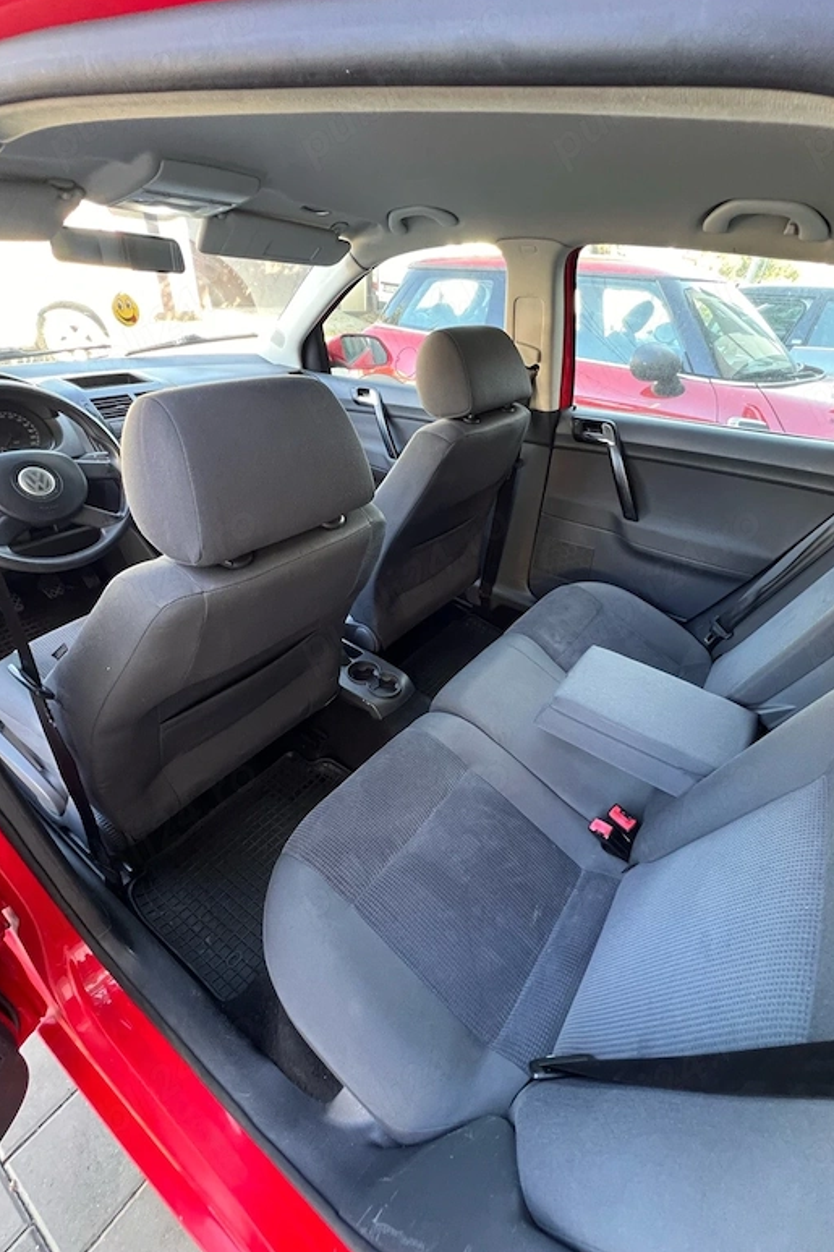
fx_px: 487
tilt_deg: -35.4
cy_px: 627
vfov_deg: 104.3
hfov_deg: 80.8
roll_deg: -6.9
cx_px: 468
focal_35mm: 14
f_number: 1.8
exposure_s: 1/60
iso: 320
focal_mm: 1.57
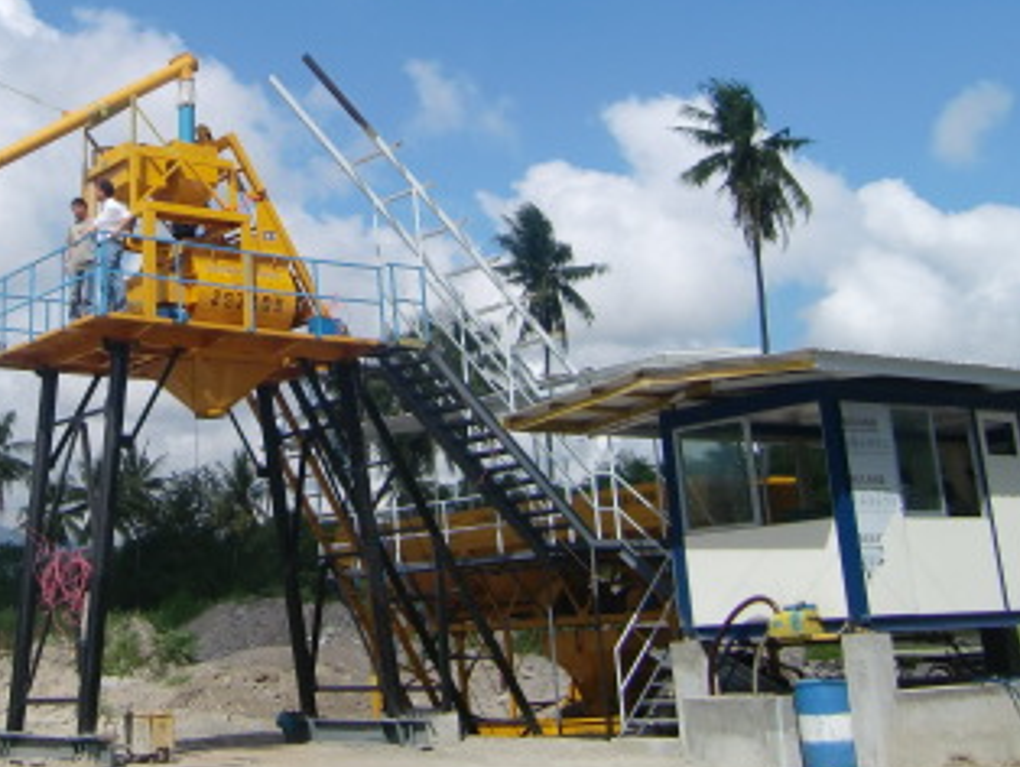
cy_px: 110
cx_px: 192
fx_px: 1681
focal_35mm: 57
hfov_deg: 32.7
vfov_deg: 25.1
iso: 64
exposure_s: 1/320
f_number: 7
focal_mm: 4.9
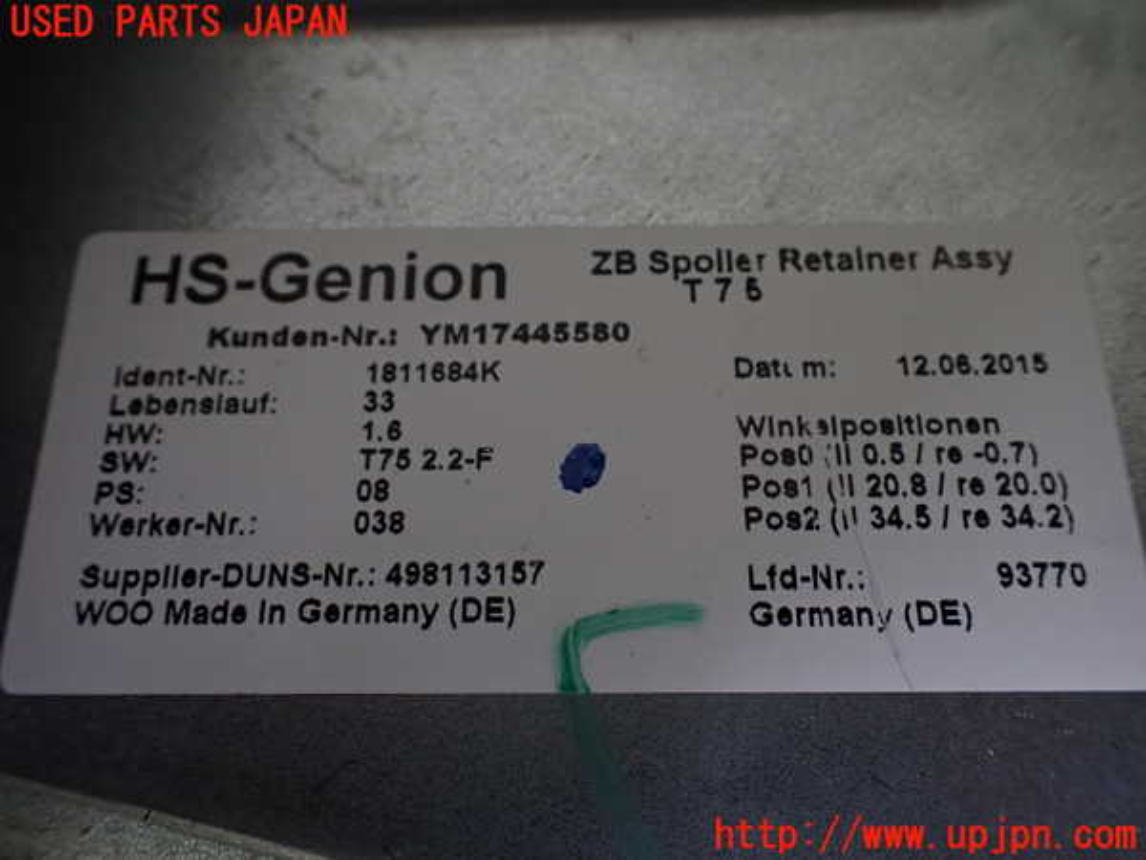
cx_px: 573
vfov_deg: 46.8
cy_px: 430
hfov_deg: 60.0
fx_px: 993
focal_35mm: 30
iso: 250
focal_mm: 5.4
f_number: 2.3
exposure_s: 1/125
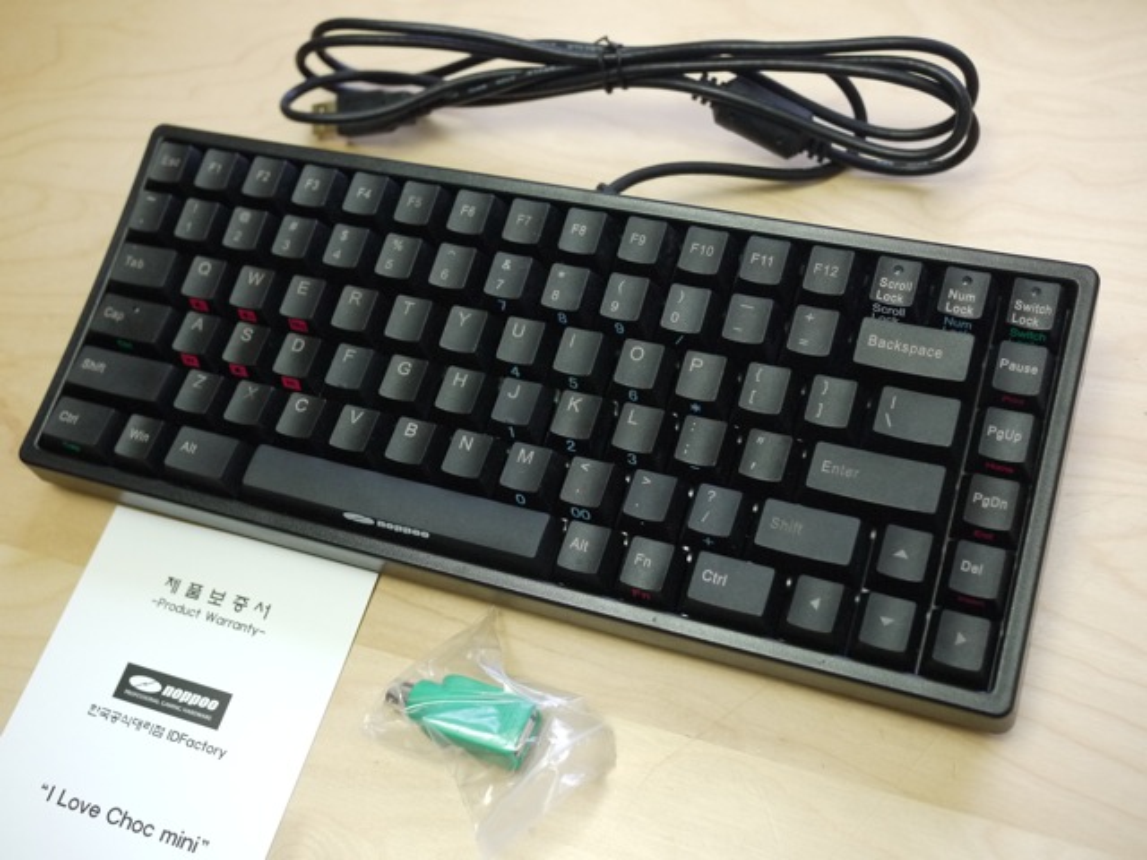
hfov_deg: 46.8
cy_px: 430
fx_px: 1325
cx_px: 574
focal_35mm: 40
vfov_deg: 36.0
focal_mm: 20
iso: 800
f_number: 2.8
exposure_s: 1/20
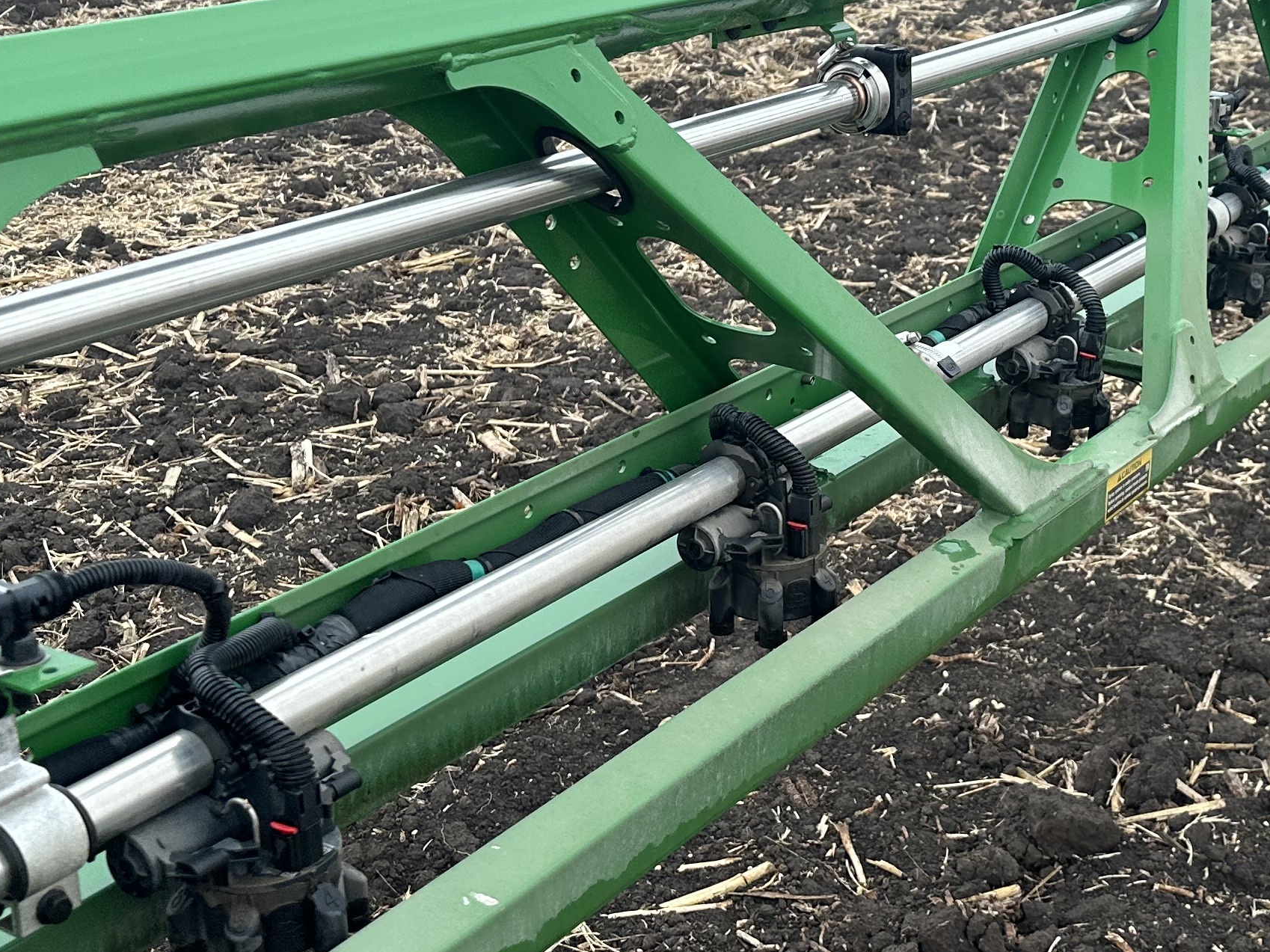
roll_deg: +2.1
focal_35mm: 57
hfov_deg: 33.2
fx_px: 2091
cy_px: 418
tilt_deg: -24.4
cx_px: 925
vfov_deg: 25.6
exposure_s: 1/435
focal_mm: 6.86
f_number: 1.78
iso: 80
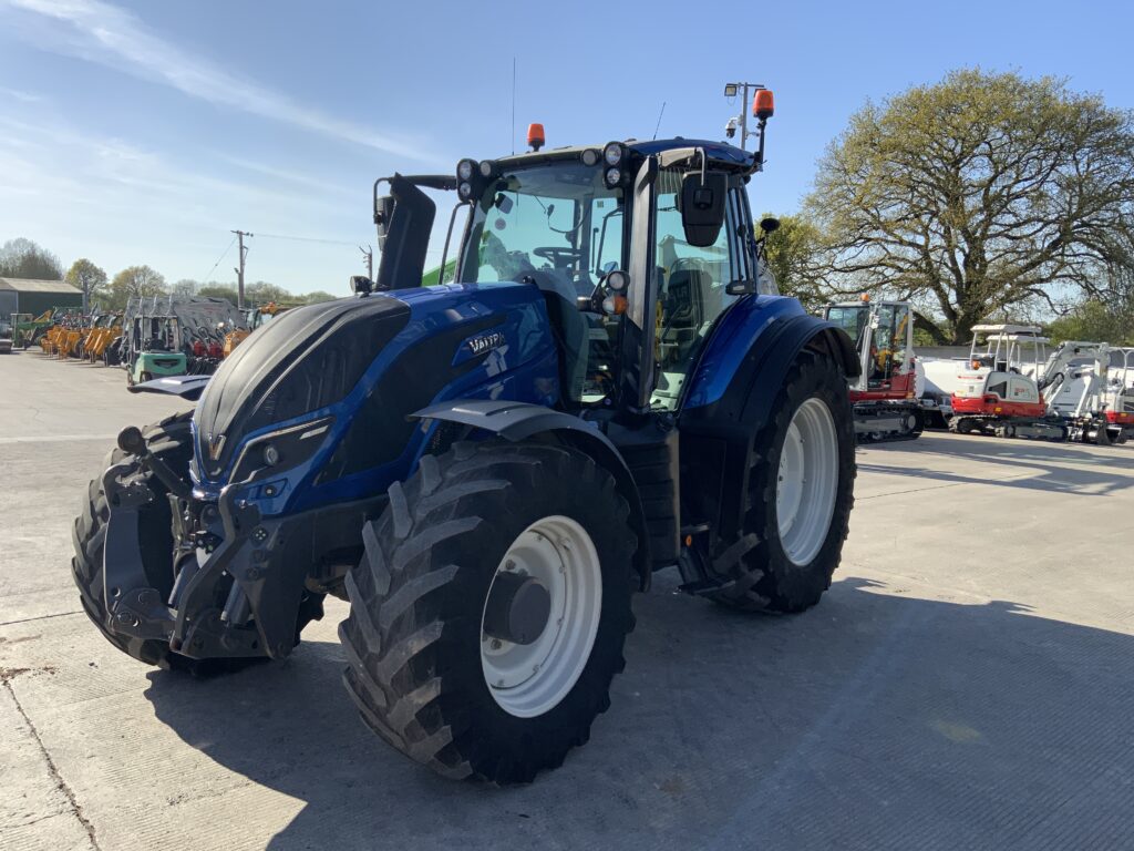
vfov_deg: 48.2
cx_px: 567
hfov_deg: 61.7
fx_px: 950
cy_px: 426
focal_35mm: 29
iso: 16
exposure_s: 1/1412
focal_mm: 3
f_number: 1.8
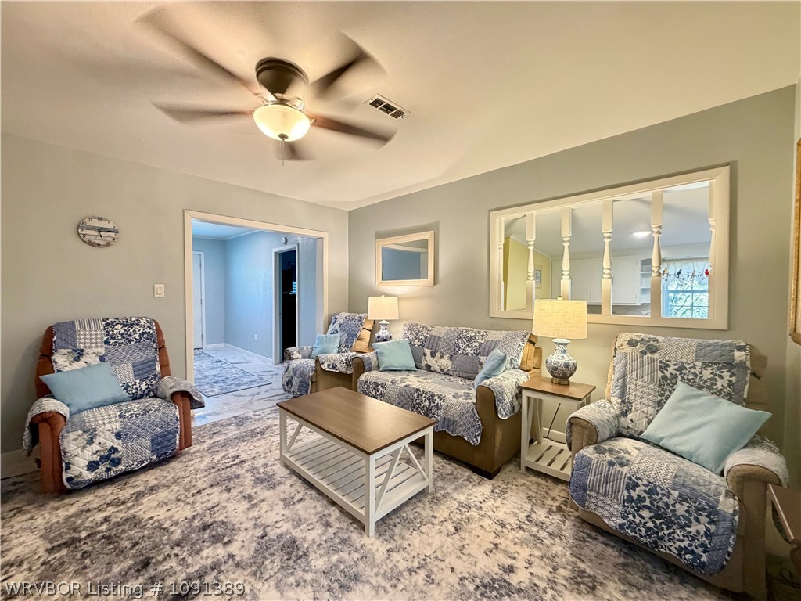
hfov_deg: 102.1
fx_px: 324
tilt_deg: -1.0
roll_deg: +0.2
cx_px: 400
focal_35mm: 14
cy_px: 300
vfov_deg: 85.7
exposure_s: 1/60
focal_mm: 2.22
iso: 500
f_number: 2.2
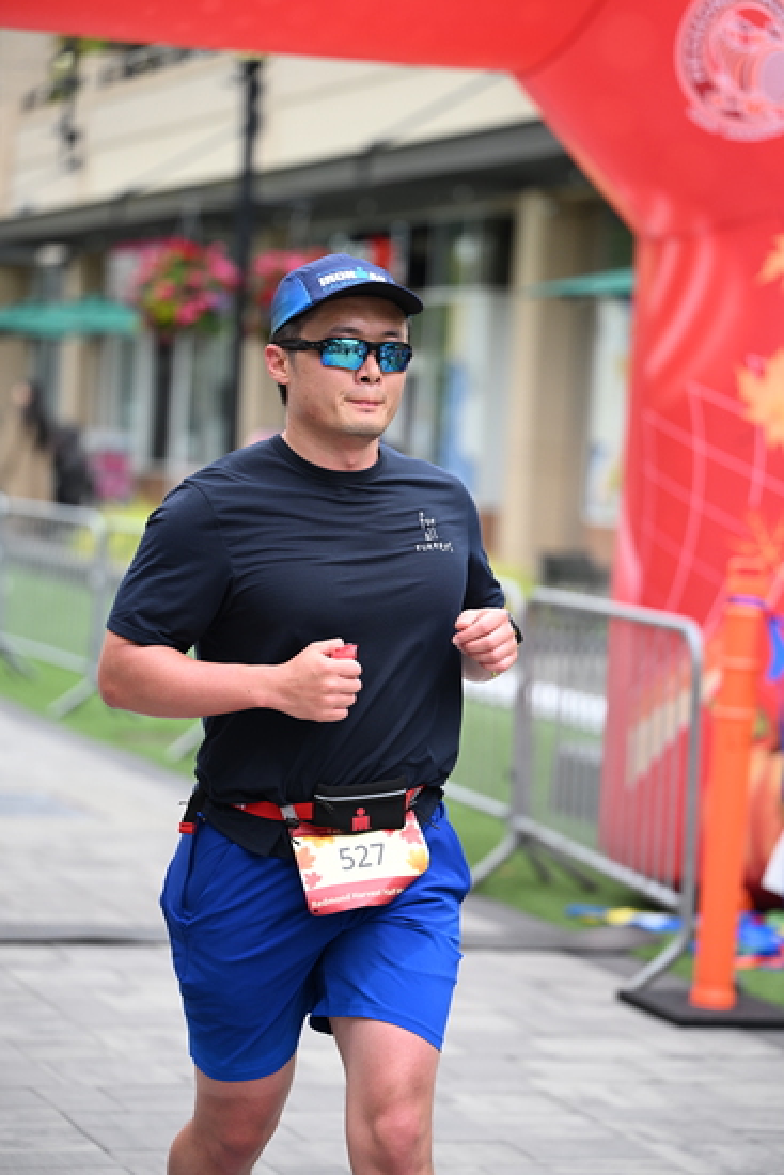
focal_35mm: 101
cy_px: 588
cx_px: 392
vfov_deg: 20.2
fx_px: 3297
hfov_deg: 13.6
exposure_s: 1/1600
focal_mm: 101
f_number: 2.8
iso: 640
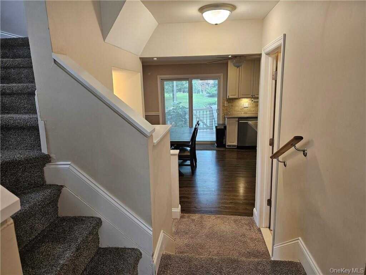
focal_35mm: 23
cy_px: 138
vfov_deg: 58.9
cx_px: 183
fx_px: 243
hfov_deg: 73.9
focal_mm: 6.3
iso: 250
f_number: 1.7
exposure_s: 1/120
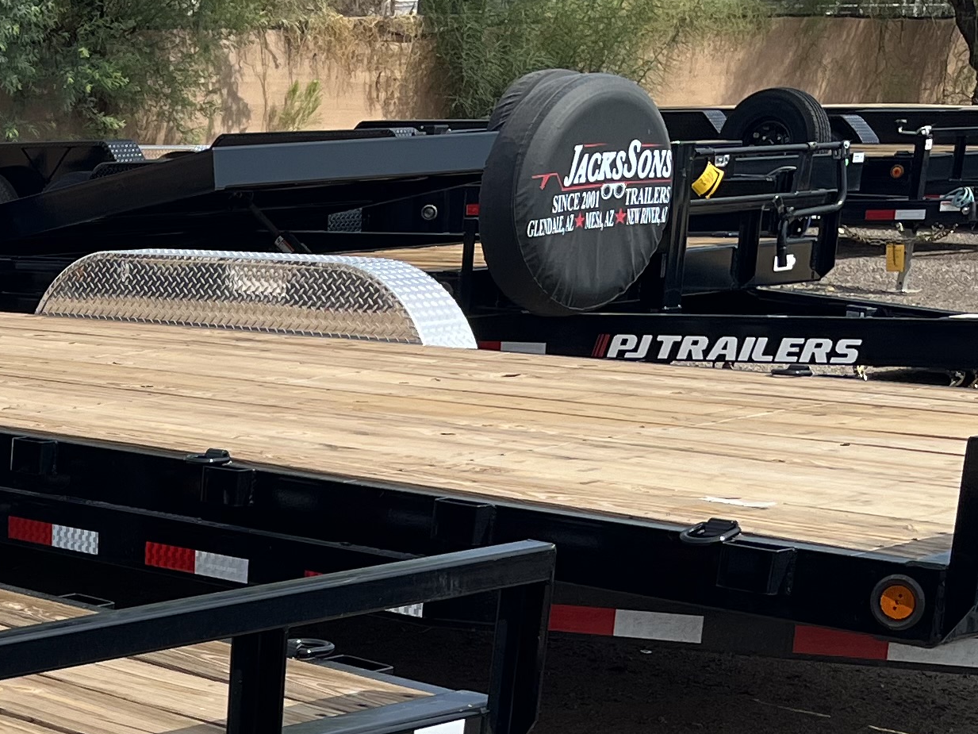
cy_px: 859
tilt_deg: -19.4
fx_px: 2402
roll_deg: +0.9
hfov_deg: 20.5
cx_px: -388
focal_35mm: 85
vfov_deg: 16.7
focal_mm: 5.1
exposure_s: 1/3049
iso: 50
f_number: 1.6
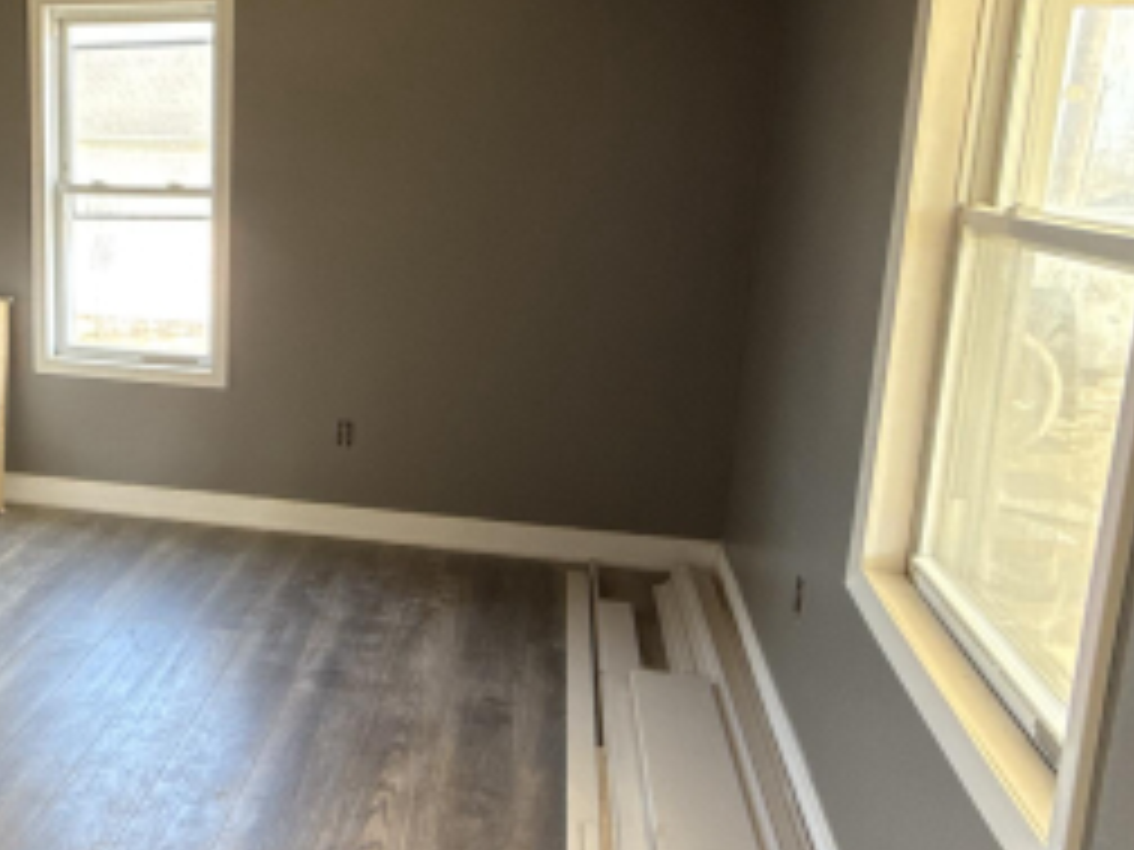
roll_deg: -1.2
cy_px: 382
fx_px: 1212
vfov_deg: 38.6
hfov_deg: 45.9
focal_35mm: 37
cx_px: 137
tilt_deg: -10.5
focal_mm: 2.22
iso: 320
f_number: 2.2
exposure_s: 1/99
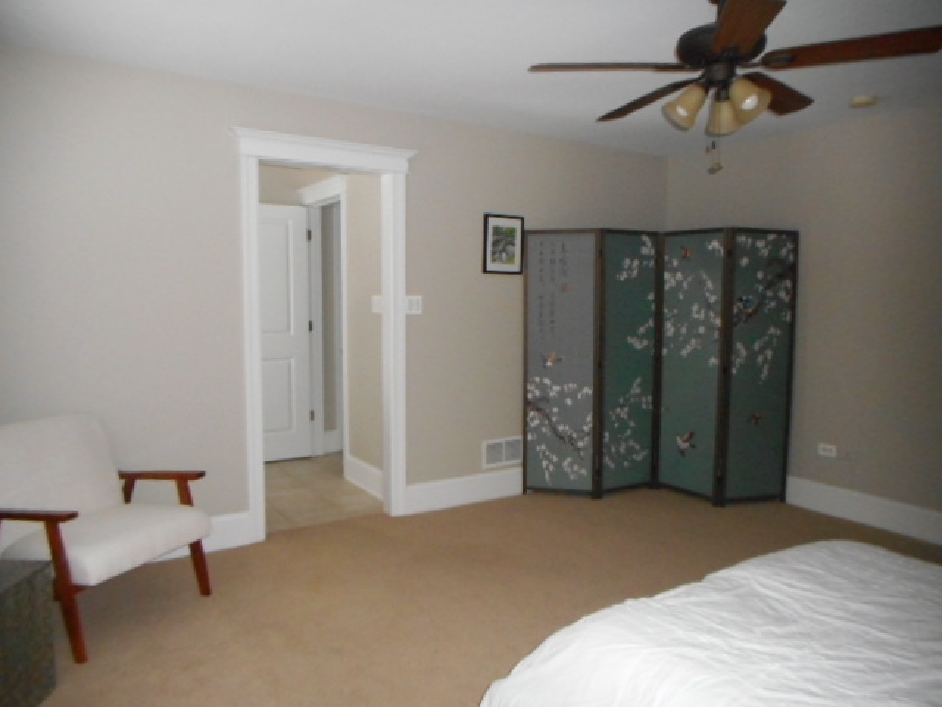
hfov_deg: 69.4
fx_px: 680
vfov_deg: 54.9
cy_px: 354
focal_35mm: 25
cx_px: 471
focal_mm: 4.5
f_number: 3.7
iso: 720
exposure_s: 1/25
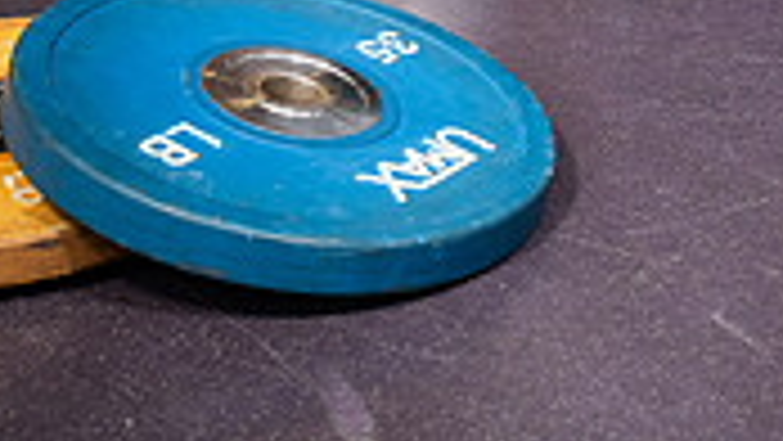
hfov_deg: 22.1
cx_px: 662
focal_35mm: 95
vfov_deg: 11.1
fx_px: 1973
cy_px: -558
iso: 800
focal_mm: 35
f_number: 7.1
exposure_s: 1/250
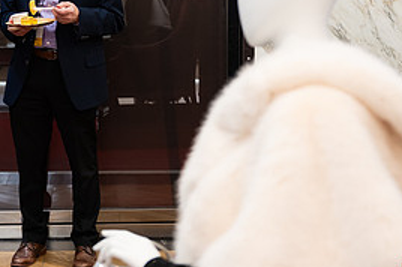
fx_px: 1060
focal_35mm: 95
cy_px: 51
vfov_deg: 14.3
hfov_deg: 21.2
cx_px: 74
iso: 1250
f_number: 3.2
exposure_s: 1/160
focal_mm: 42
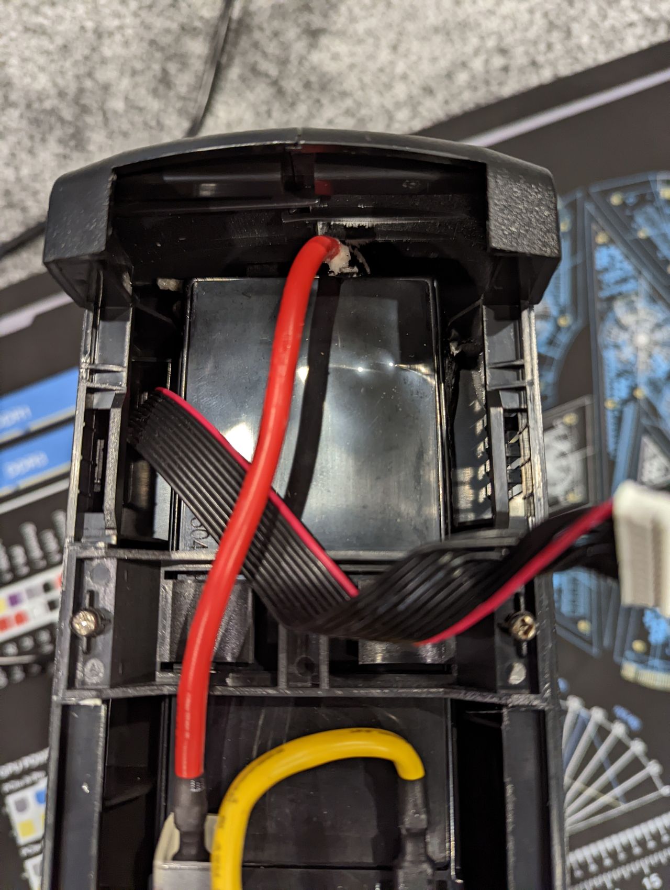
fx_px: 618
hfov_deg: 56.9
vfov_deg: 71.5
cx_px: 335
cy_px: 445
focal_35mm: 24
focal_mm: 6.81
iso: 690
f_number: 1.85
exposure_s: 1/72.7
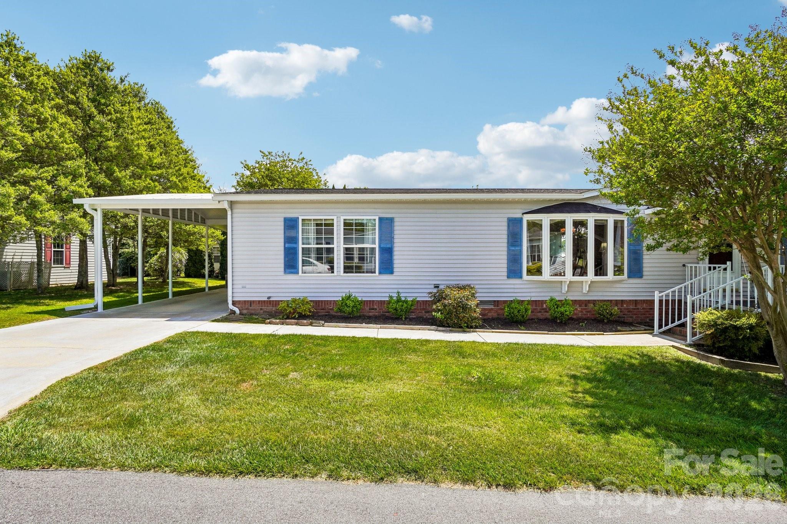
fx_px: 426
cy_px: 262
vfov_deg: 63.2
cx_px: 394
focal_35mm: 20
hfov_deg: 85.4
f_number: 8
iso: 100
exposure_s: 1/400
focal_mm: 13
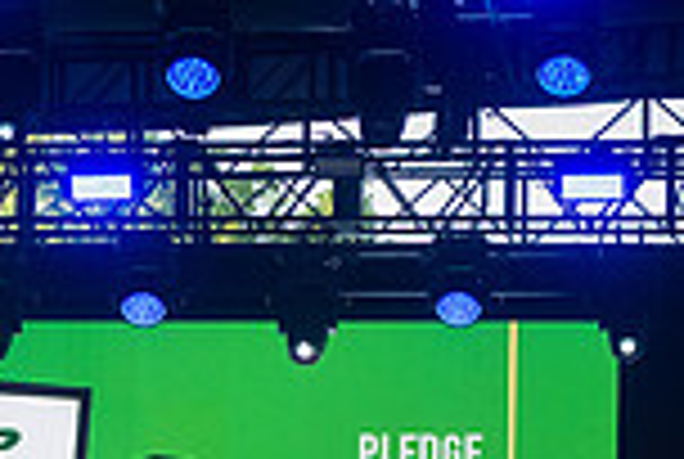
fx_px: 5806
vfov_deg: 4.5
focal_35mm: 305
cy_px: 862
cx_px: -63
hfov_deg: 6.7
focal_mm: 80
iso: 800
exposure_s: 1/640
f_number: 5
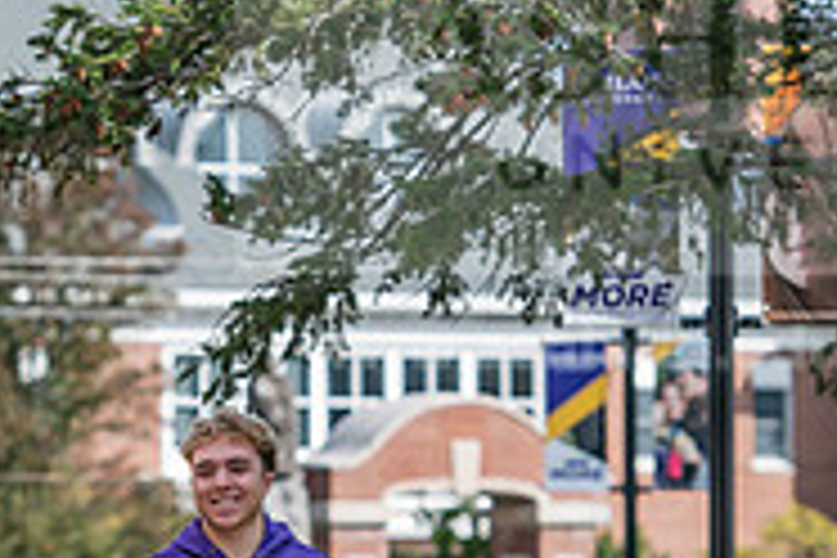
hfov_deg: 5.1
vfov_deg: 3.4
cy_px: 443
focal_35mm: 406
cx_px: 99
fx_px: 9439
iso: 100
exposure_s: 1/800
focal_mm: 130
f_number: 3.5
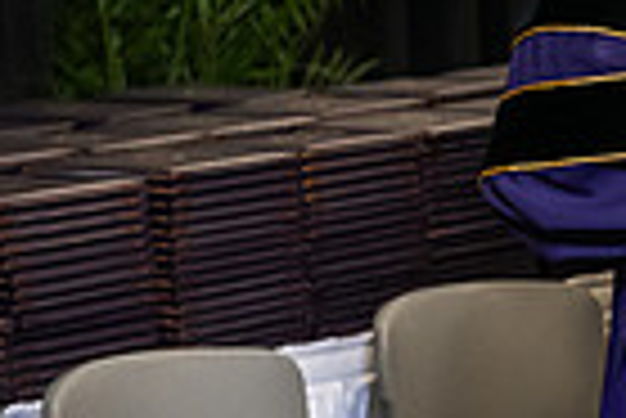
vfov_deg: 5.3
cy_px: -151
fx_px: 4491
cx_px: 1148
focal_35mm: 258
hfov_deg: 7.7
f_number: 5
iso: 2500
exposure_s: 1/200
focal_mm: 62
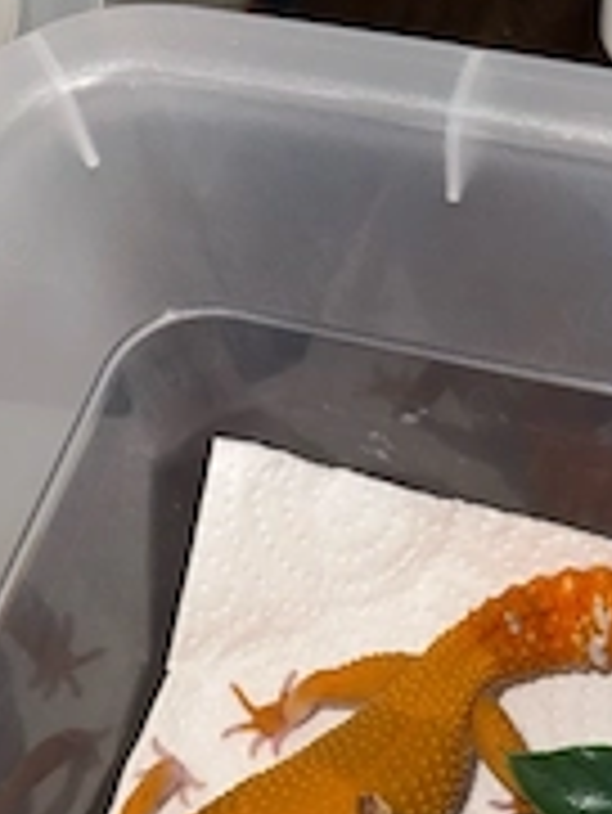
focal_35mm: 53
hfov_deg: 27.5
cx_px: 342
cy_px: 724
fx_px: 1248
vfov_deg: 34.3
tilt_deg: -68.2
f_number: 1.78
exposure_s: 1/37
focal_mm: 6.76
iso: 50
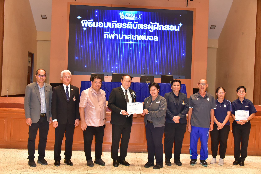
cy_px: 87
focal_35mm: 40
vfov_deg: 33.4
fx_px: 290
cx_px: 130
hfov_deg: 48.4
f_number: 5.6
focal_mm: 40
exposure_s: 1/125
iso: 4000
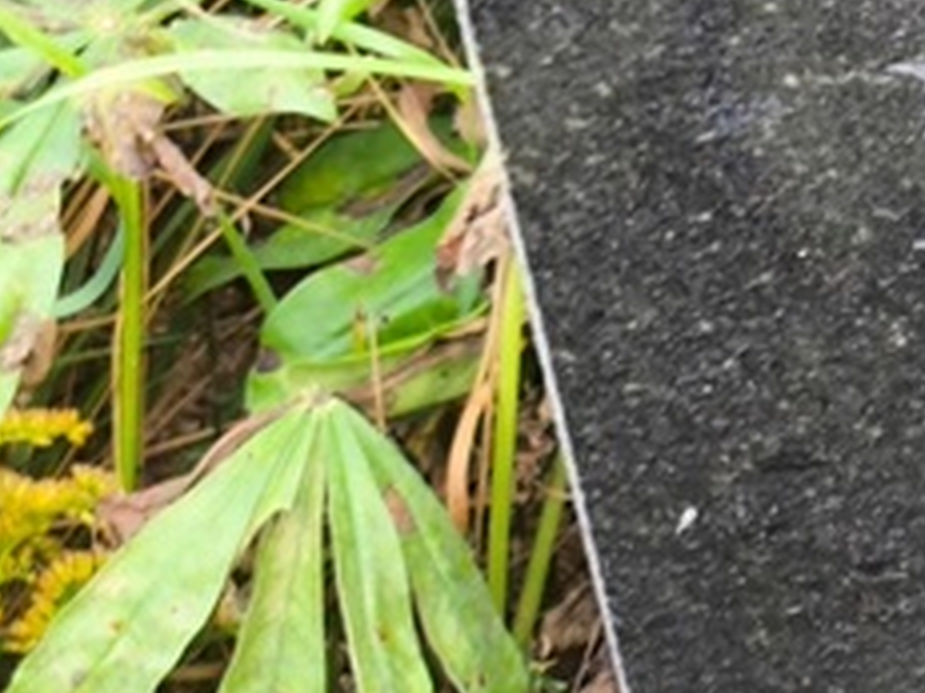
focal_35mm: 173
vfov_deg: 8.6
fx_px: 4620
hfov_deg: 10.9
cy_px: 405
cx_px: 1452
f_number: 1.7
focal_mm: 4.71
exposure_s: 1/60
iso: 64
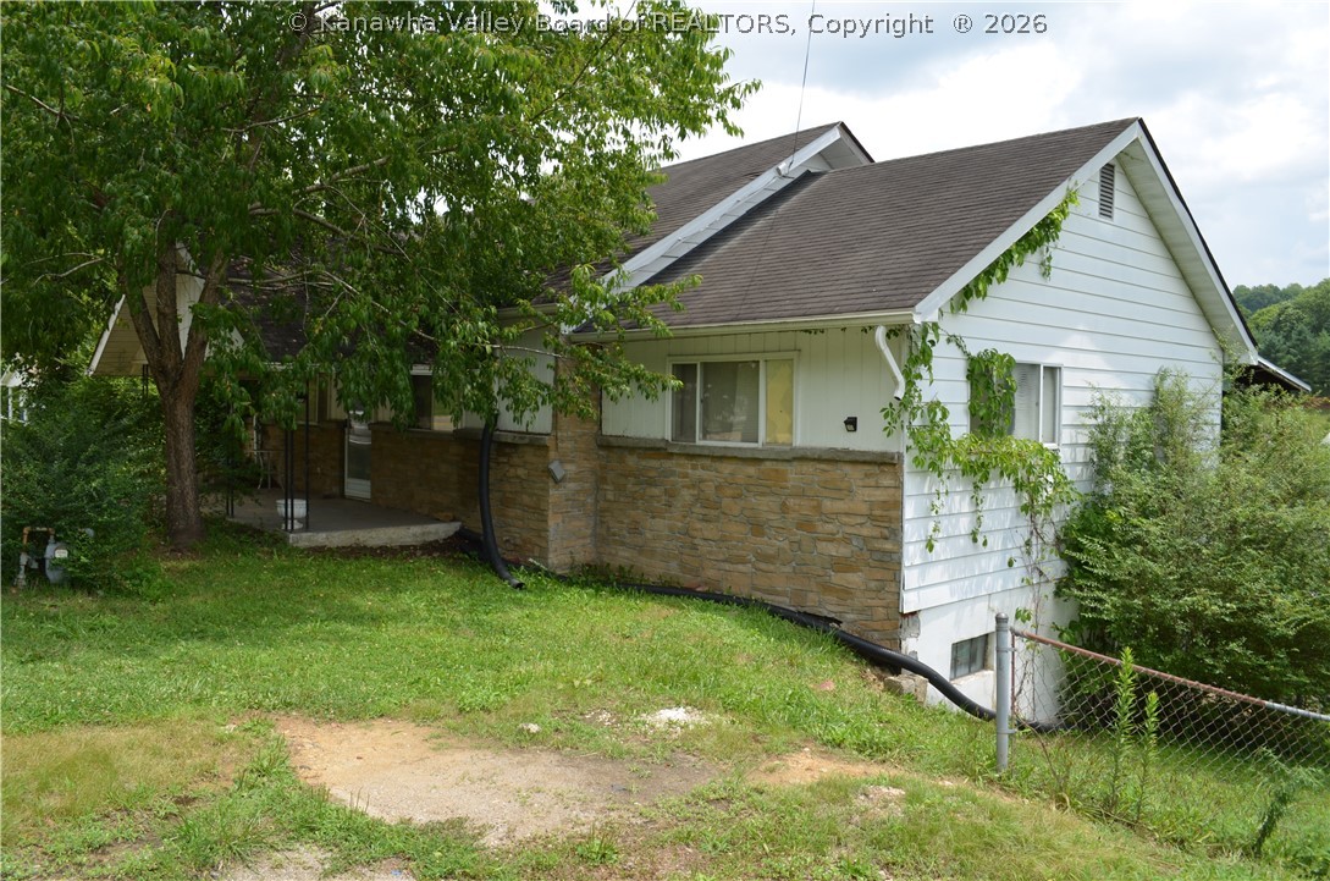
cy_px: 440
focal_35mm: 27
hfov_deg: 67.5
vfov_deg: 47.7
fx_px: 995
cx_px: 665
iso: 100
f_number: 8
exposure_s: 1/200
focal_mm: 18
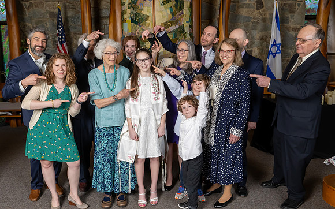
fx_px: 278
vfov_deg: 41.2
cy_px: 94
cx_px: 158
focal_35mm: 30
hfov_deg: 62.1
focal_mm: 19
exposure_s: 1/200
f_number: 10
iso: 640
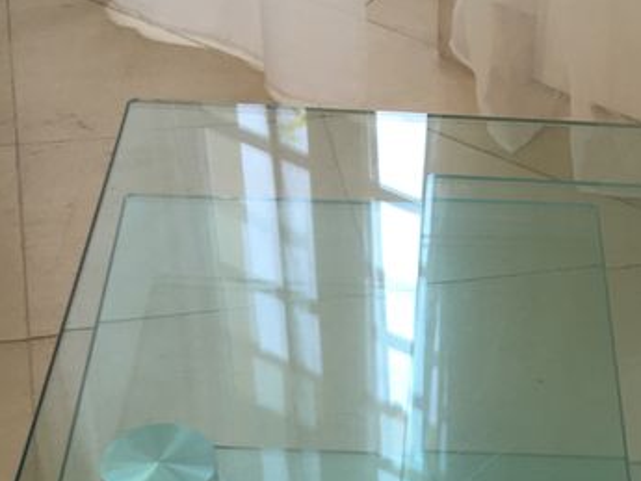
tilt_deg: -46.0
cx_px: 569
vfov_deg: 17.1
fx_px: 1556
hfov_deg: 22.7
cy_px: 513
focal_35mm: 84
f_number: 2.2
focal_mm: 4.15
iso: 25
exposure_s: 1/50
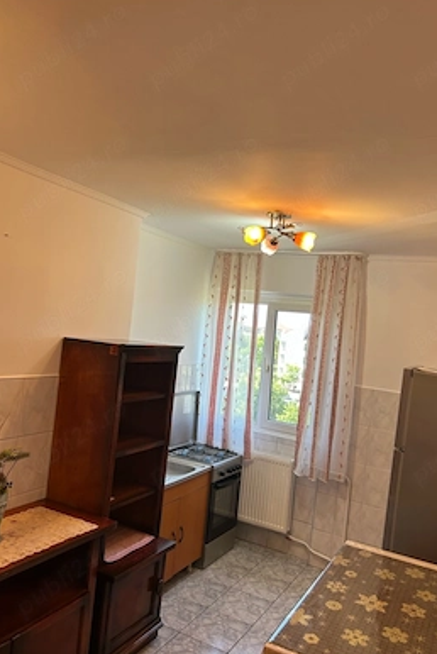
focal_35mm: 28
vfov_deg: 65.4
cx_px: 237
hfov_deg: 46.4
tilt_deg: +1.8
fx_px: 509
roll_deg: -5.5
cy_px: 330
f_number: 1.5
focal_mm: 5.7
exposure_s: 1/121
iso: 50
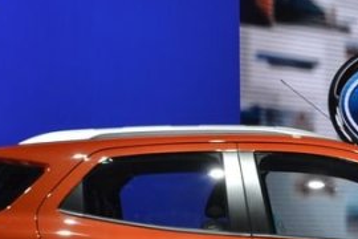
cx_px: 304
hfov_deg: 14.3
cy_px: 242
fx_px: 1412
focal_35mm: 142
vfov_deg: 9.6
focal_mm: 32
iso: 360
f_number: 5.6
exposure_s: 1/125
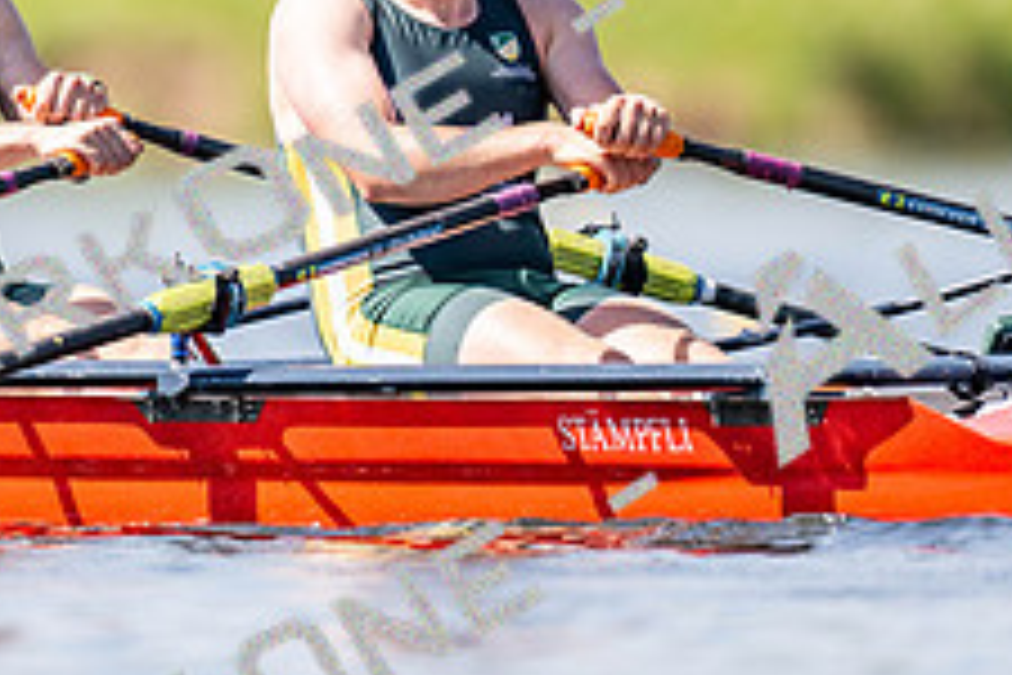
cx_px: 369
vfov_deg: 0.9
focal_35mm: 1544
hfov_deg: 1.3
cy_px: 38
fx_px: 43400
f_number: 4
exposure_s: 1/2500
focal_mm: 600
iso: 400
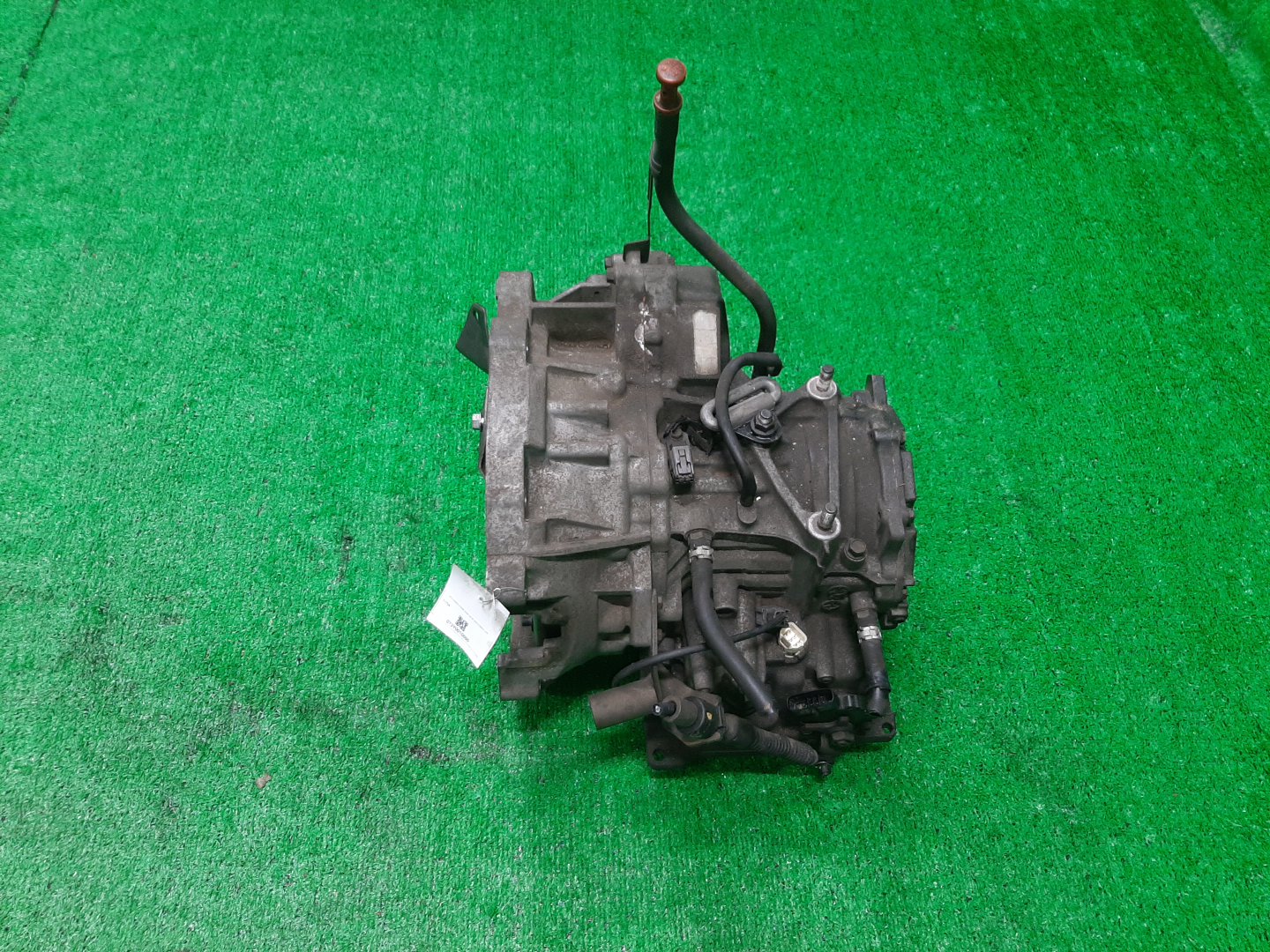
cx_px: 635
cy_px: 476
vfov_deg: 53.1
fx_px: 954
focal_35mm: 26
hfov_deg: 67.3
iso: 140
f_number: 1.7
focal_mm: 3.93
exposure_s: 1/50
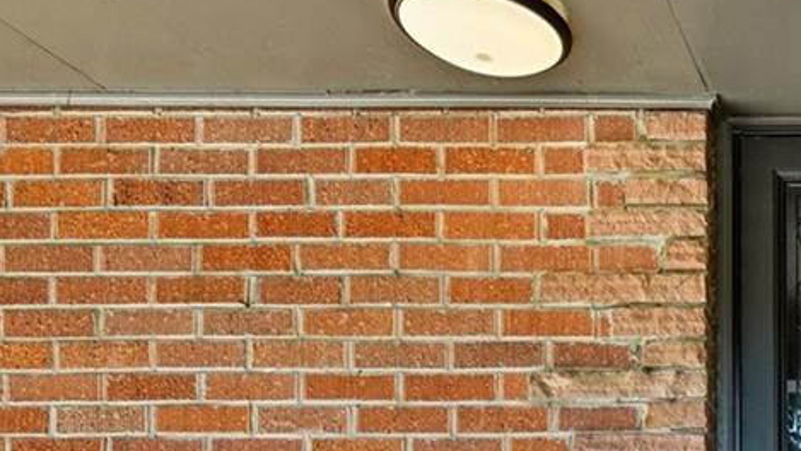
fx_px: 1062
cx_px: 955
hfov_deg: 33.7
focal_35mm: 50
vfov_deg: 21.0
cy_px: 641
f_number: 8
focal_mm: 14
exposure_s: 1/25
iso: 64
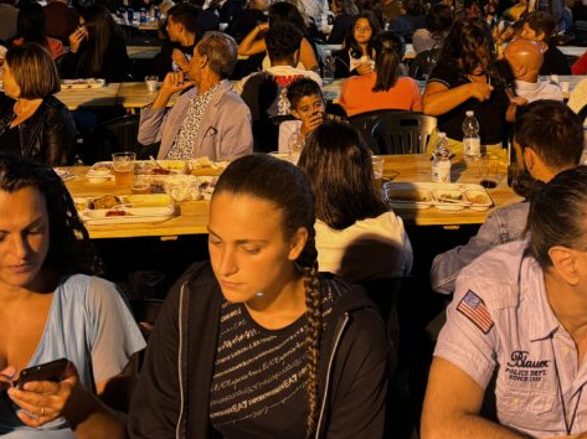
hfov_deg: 36.8
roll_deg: -1.2
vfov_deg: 26.9
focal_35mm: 52
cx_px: 313
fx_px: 881
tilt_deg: -9.2
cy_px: 35
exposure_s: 1/50
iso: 200
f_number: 1.78
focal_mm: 6.76
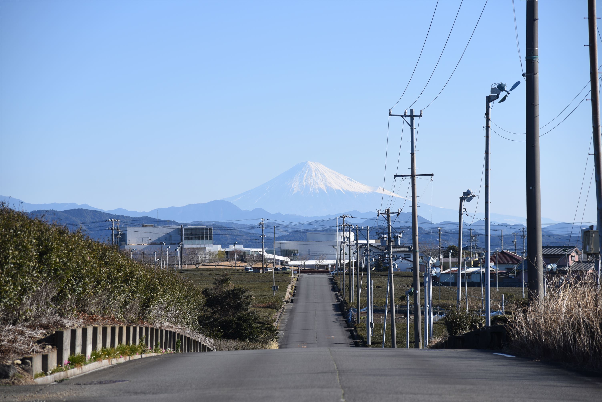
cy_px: 201
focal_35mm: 120
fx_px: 2007
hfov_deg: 17.1
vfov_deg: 11.4
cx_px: 301
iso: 100
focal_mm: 120
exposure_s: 1/640
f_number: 4.5
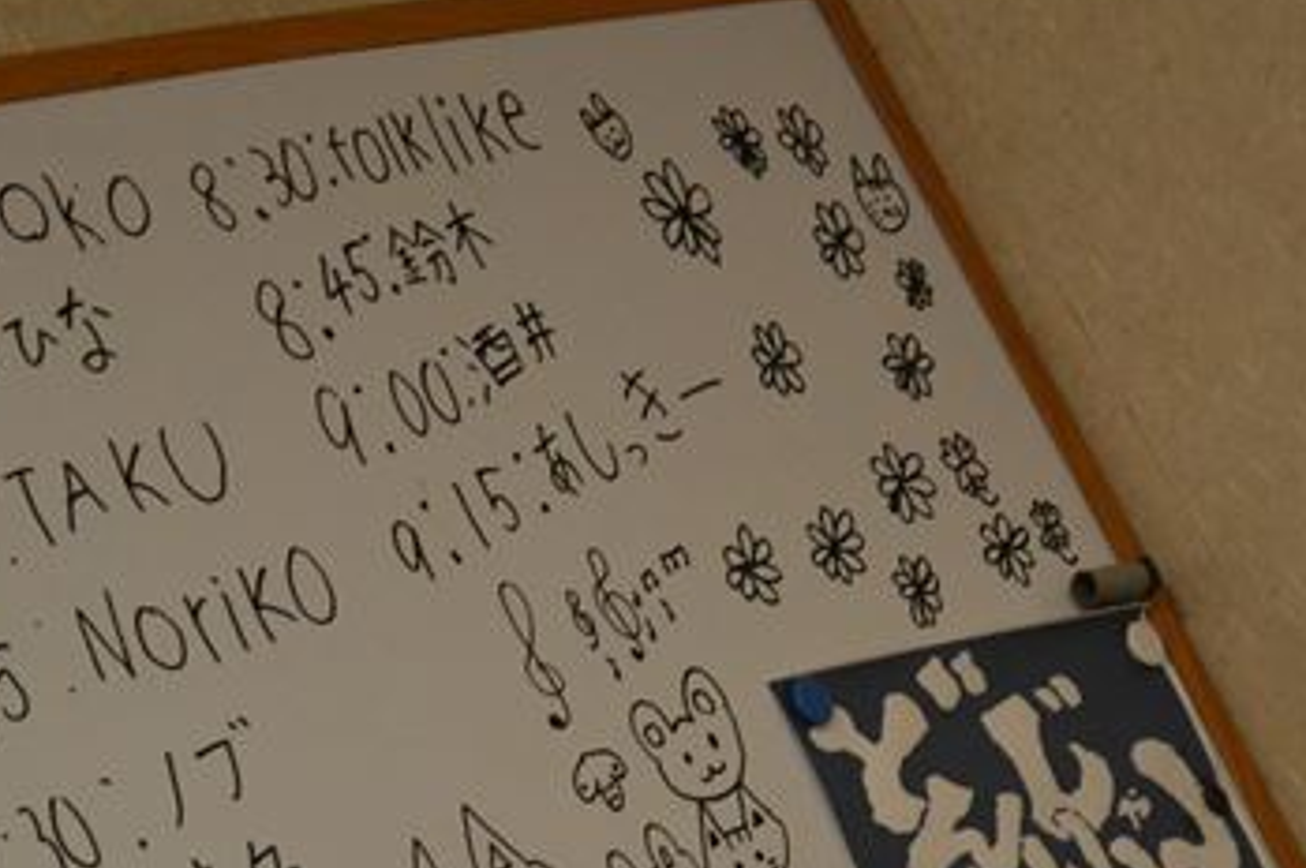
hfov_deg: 10.9
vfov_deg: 7.2
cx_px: 726
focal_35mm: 189
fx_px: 6855
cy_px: 702
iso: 1600
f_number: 5.6
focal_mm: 55
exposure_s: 1/20
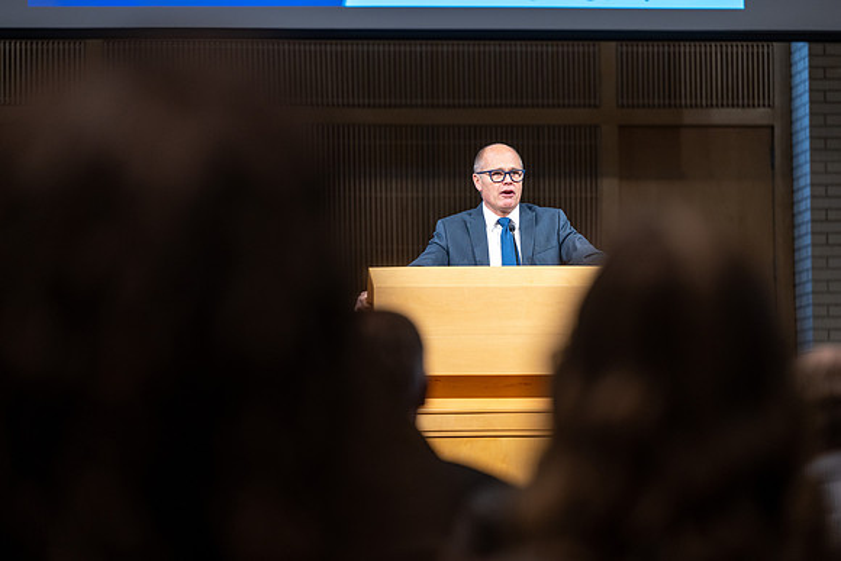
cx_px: 420
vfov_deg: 9.6
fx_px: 3352
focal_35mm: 143
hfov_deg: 14.3
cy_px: 280
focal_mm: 140
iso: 500
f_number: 2.8
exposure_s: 1/160
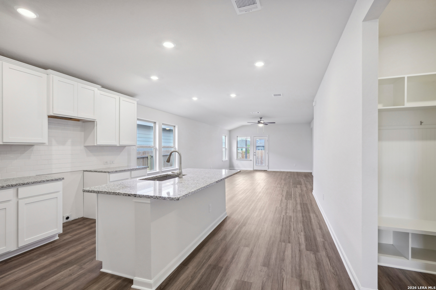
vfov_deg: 72.1
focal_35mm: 16
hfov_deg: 95.0
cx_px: 218
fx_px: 200
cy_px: 145
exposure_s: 1/30
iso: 320
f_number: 8
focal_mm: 16.5
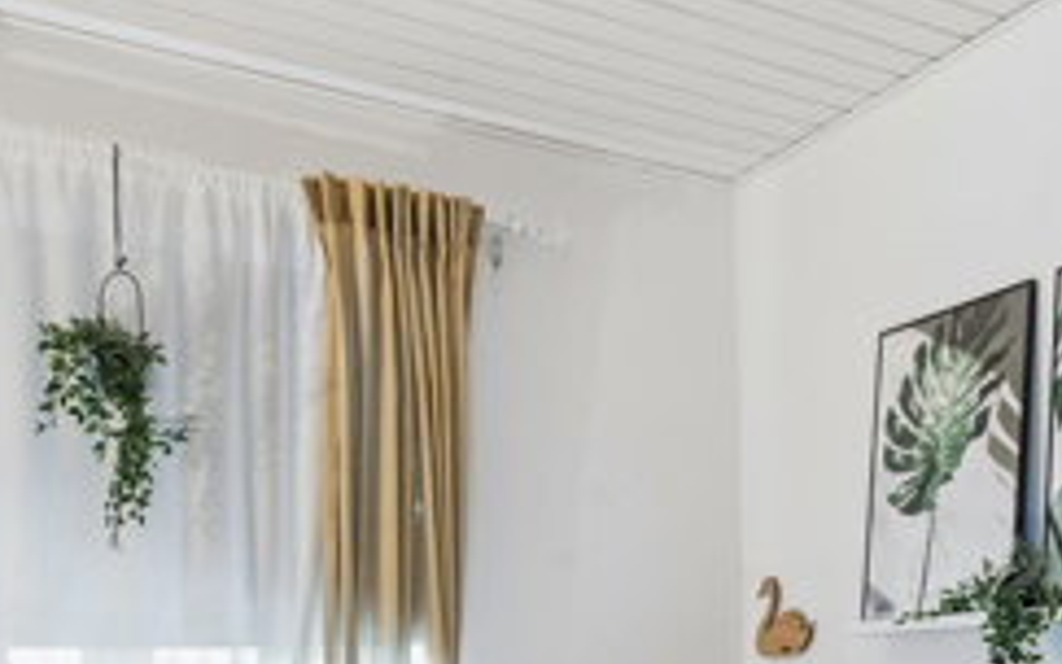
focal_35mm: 47
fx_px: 1361
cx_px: 817
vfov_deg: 25.5
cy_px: 727
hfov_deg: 41.2
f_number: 10
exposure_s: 1/1.25
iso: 250
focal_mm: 14
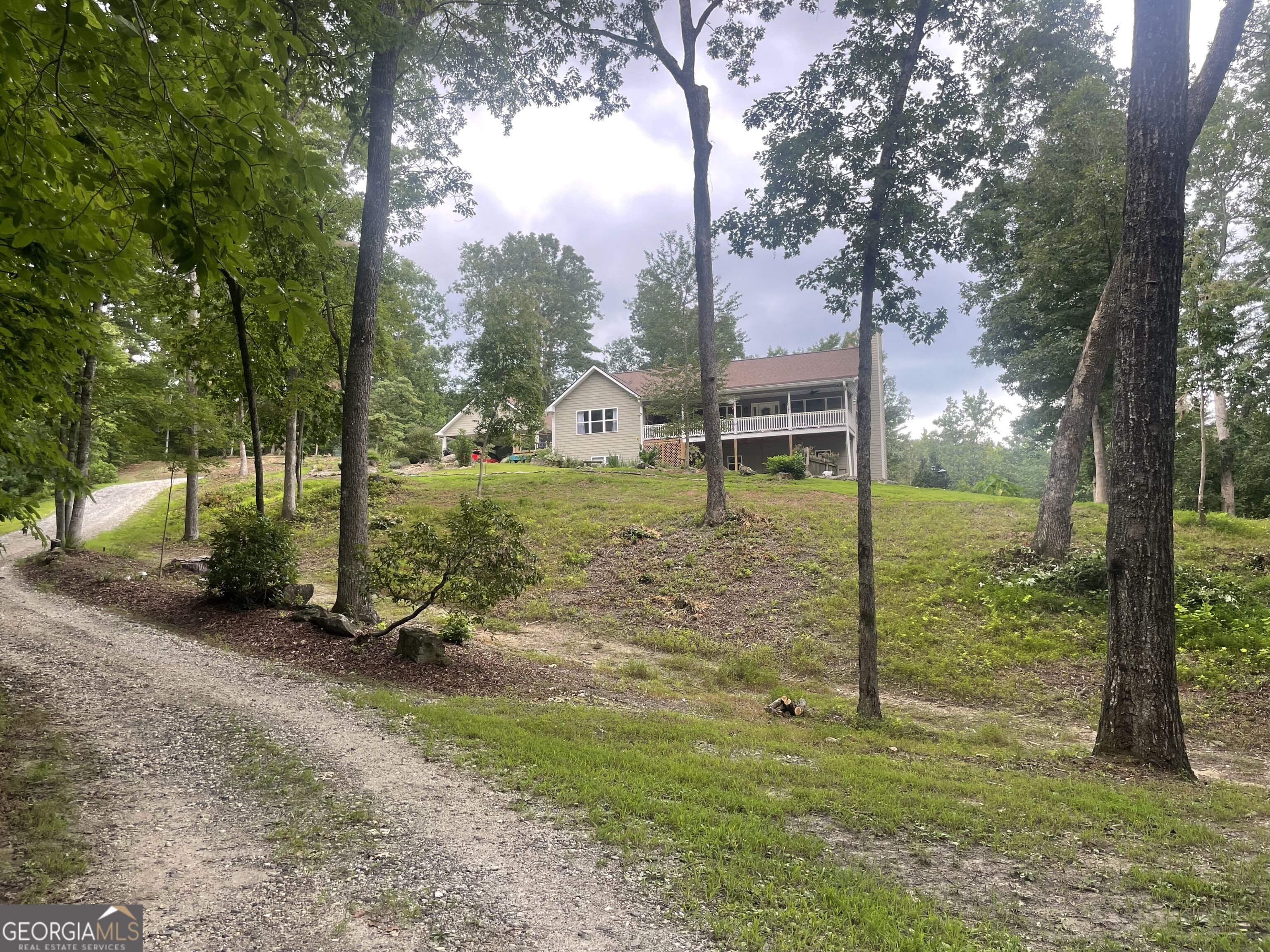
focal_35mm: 26
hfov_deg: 67.3
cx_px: 635
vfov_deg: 53.1
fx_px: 954
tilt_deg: +7.6
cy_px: 476
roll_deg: +1.1
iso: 32
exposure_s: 1/129
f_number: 1.6
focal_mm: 4.2
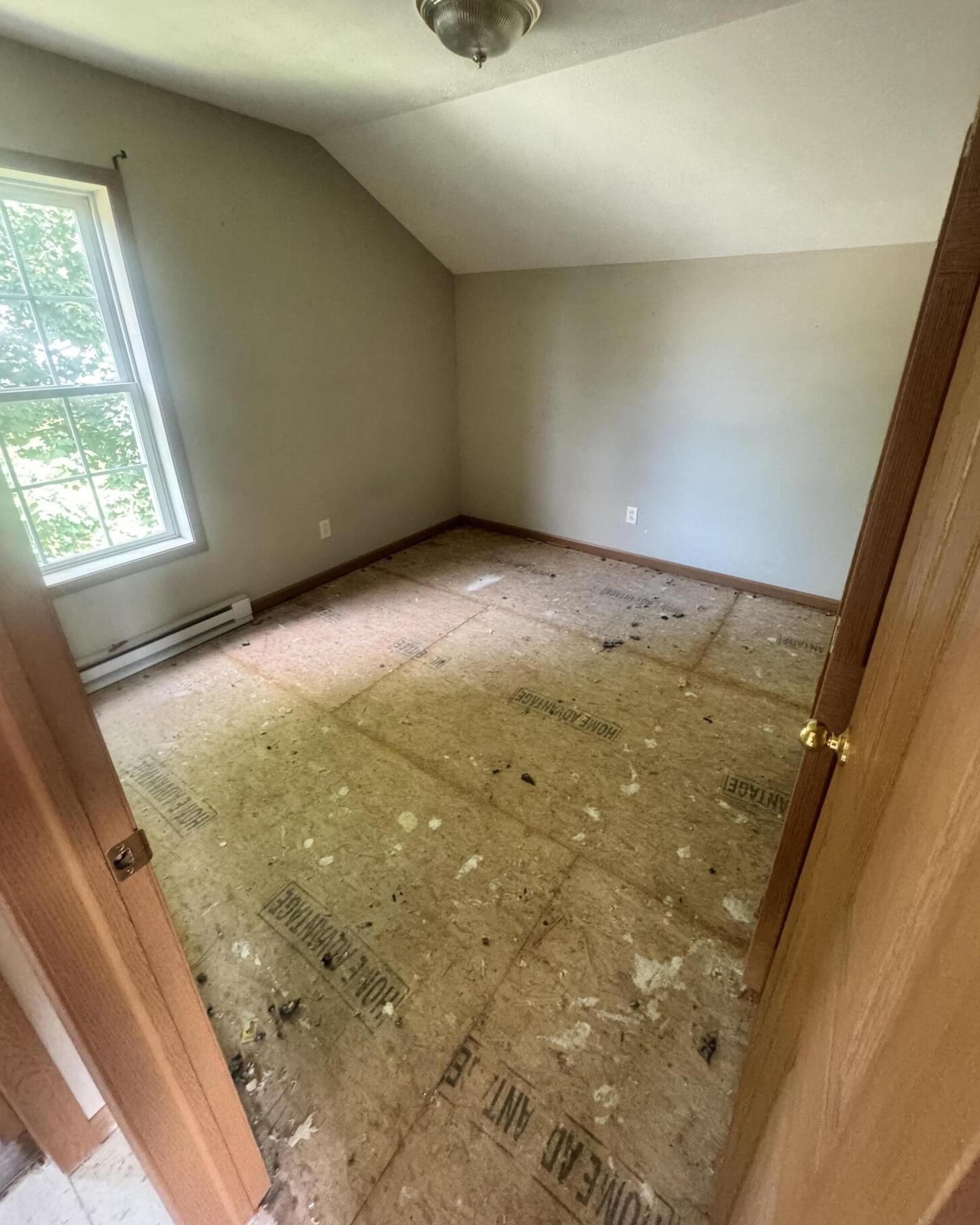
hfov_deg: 84.0
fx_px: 544
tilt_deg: -22.3
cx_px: 499
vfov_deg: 96.6
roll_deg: +1.5
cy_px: 559
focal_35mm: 15
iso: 800
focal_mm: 2.22
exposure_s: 1/60
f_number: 2.2
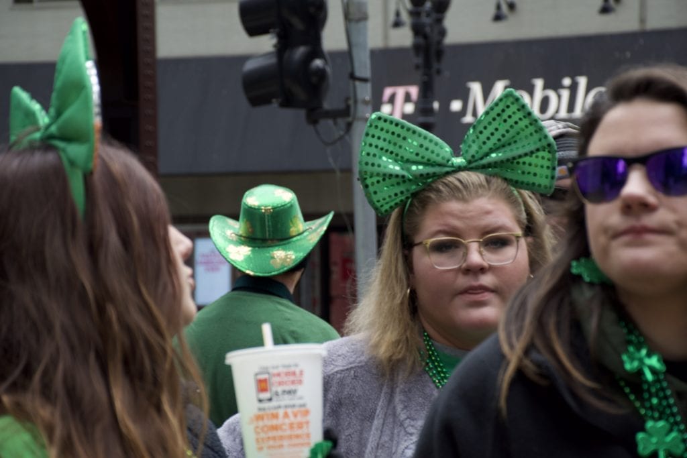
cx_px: 344
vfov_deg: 10.8
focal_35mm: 128
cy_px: 229
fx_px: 2433
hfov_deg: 16.1
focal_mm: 85
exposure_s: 1/200
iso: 400
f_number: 7.1
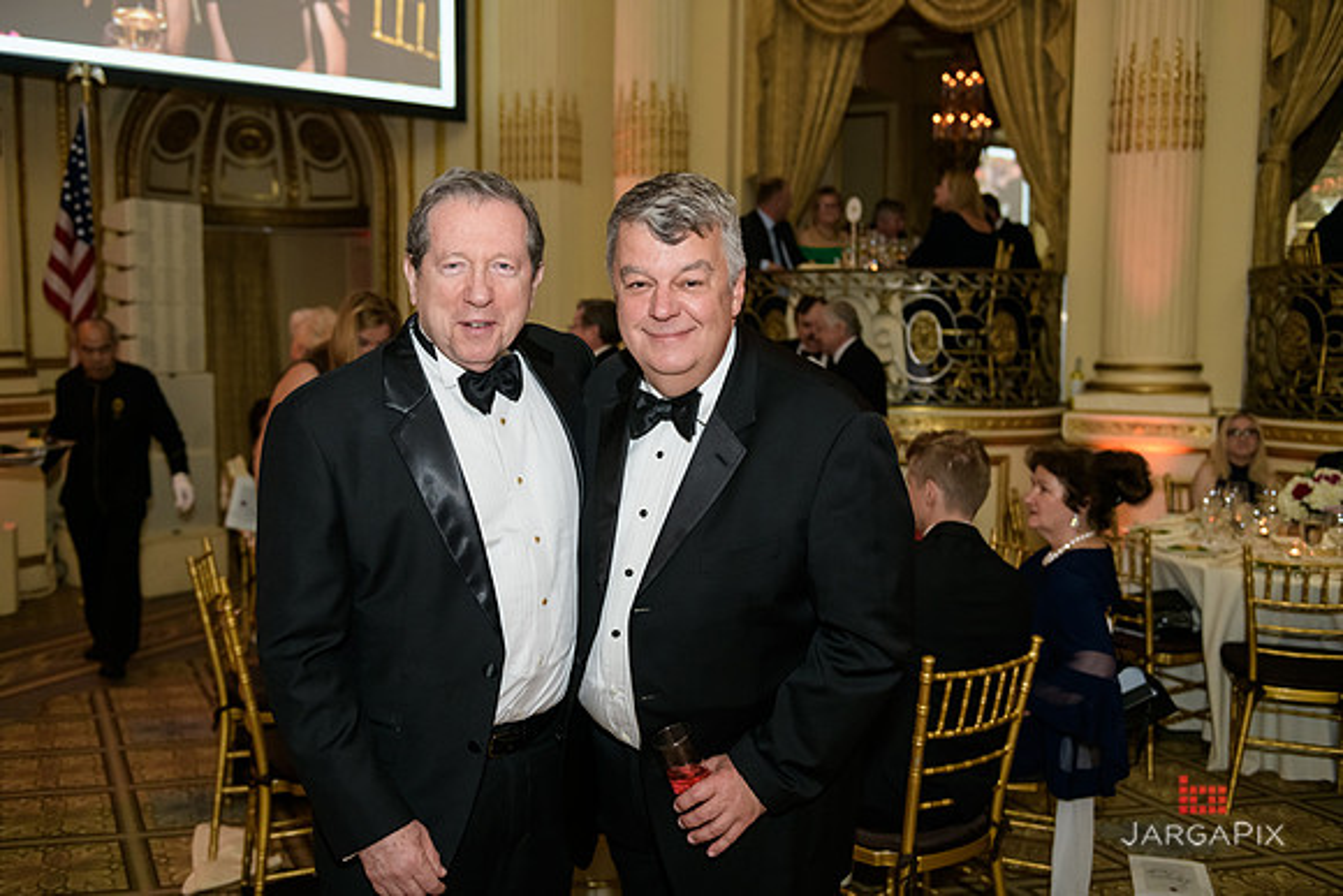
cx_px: 672
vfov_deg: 37.9
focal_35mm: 35
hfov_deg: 54.4
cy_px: 448
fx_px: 1306
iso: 1600
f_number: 3.2
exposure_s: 1/125
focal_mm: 35
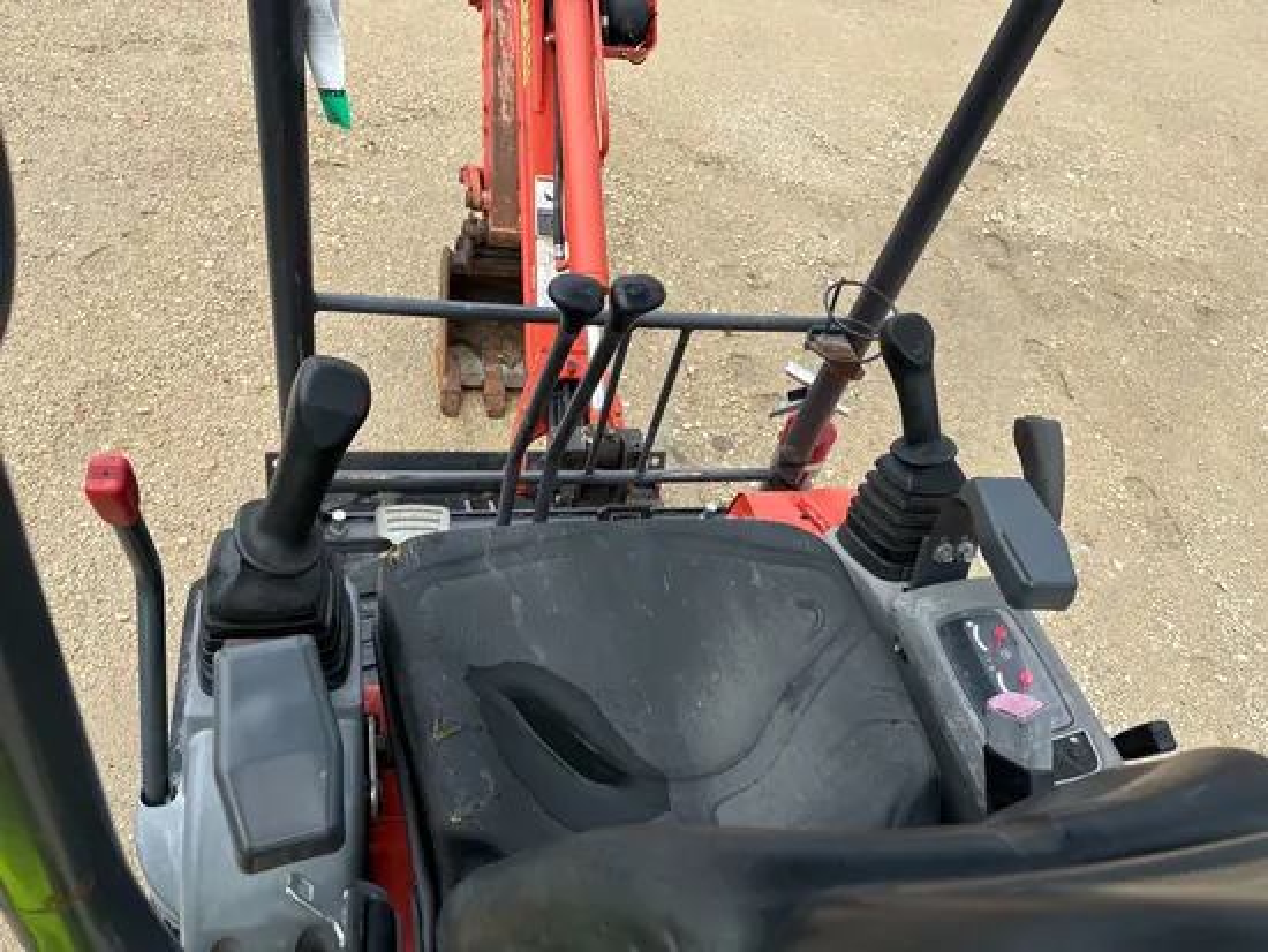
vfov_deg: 53.1
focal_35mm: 26
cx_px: 634
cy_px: 476
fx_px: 953
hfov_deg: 67.3
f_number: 1.6
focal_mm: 5.96
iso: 50
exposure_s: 1/747
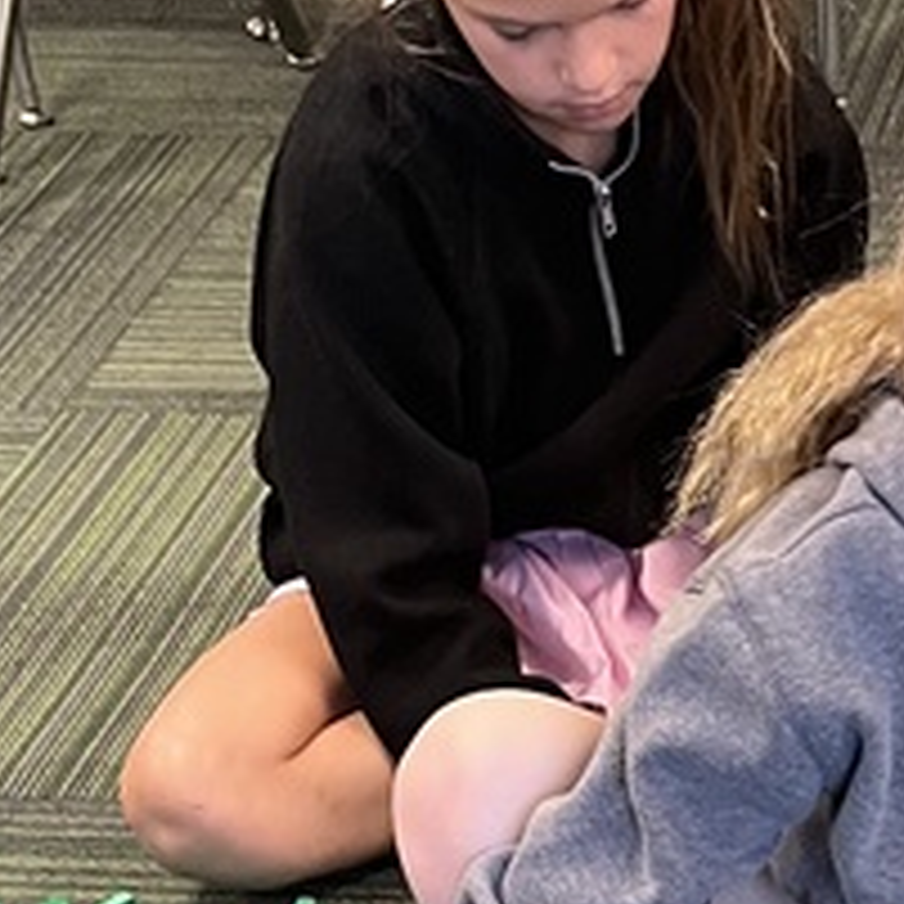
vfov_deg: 13.4
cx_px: 886
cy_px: 1619
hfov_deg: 14.7
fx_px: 3457
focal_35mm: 117
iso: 160
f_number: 1.6
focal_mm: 5.1
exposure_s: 1/60
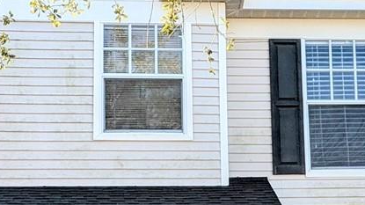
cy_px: 189
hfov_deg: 20.2
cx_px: 271
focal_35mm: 105
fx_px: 1016
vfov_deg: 11.4
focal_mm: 5.43
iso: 47
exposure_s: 1/2155
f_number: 1.89
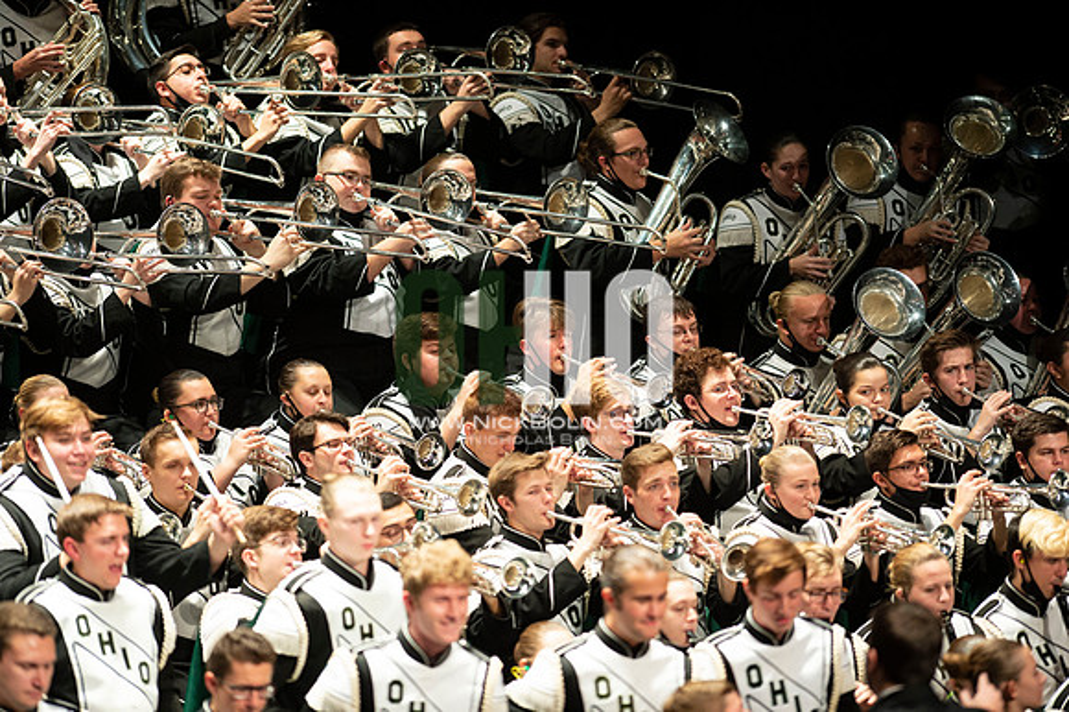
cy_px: 356
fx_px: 8903
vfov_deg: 4.6
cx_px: 534
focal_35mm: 300
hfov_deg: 6.9
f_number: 2.8
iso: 3200
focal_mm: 300
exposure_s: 1/500
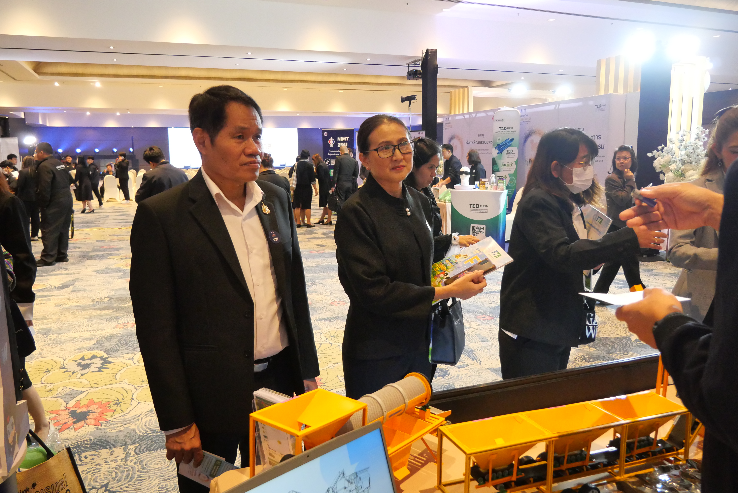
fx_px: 554
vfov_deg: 48.0
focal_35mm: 27
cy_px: 246
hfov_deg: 67.3
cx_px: 369
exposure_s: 1/125
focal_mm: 13
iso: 3200
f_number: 3.5
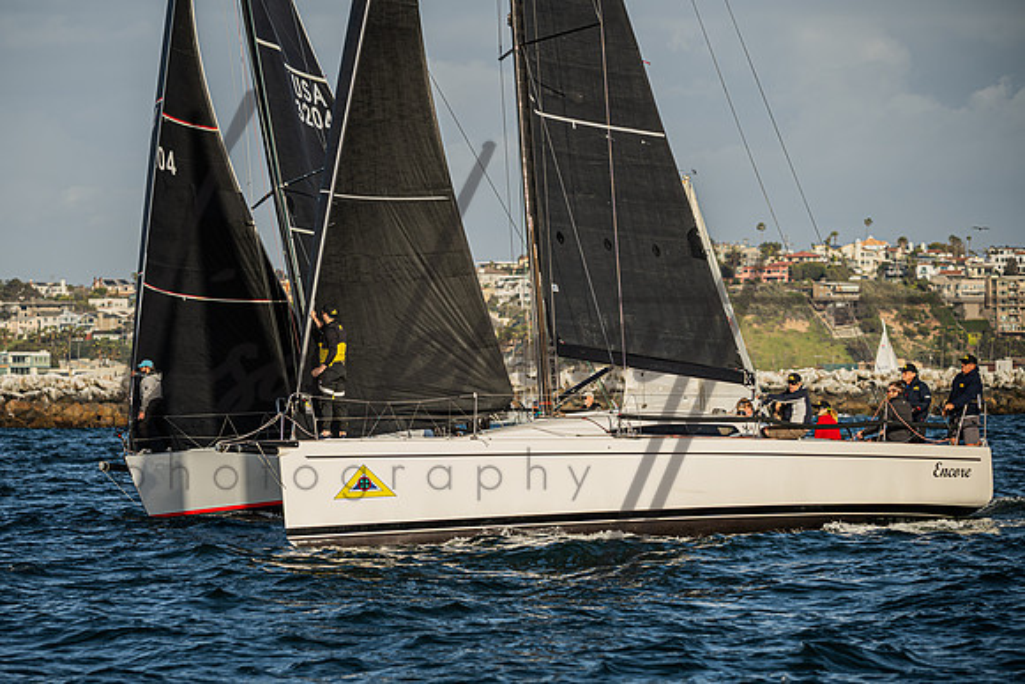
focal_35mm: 210
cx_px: 477
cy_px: 366
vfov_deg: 6.5
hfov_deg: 9.8
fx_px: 5990
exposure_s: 1/1000
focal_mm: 190
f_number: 5
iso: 80
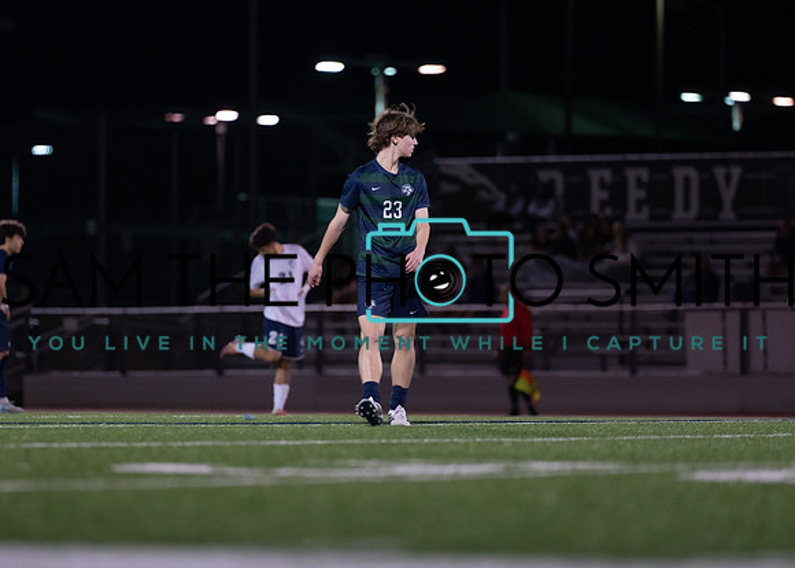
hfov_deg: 7.9
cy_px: 281
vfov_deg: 5.6
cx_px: 393
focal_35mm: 256
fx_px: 5780
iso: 2500
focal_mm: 200
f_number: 2.8
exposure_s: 1/1000
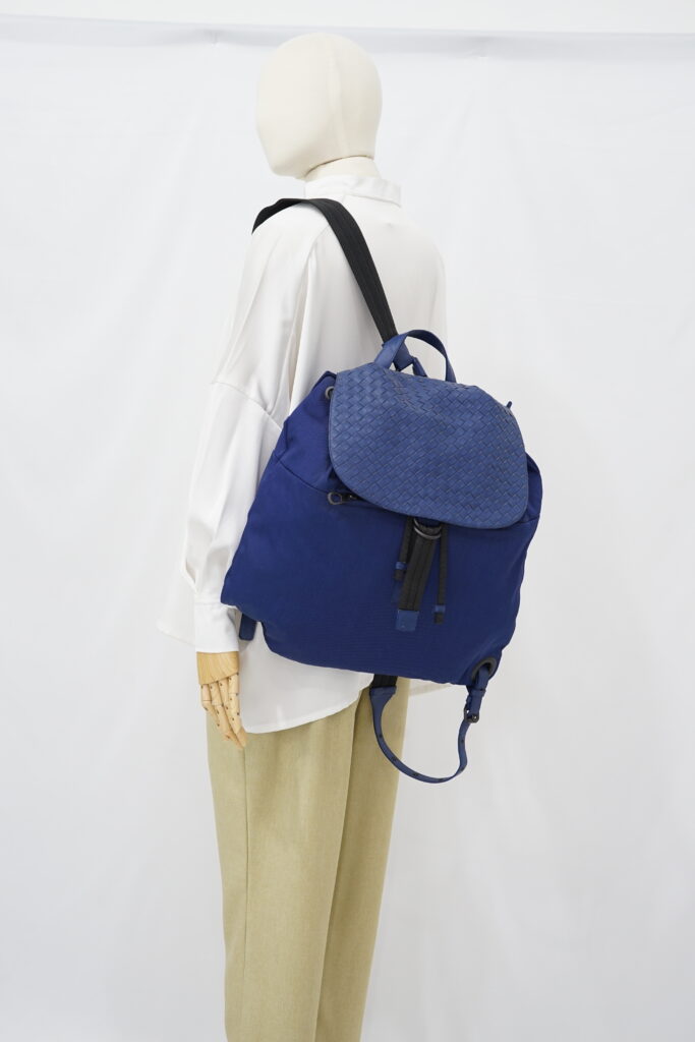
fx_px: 1447
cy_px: 521
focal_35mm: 50
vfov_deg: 39.6
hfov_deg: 27.0
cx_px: 348
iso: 640
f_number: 6.3
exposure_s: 1/8
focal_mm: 50
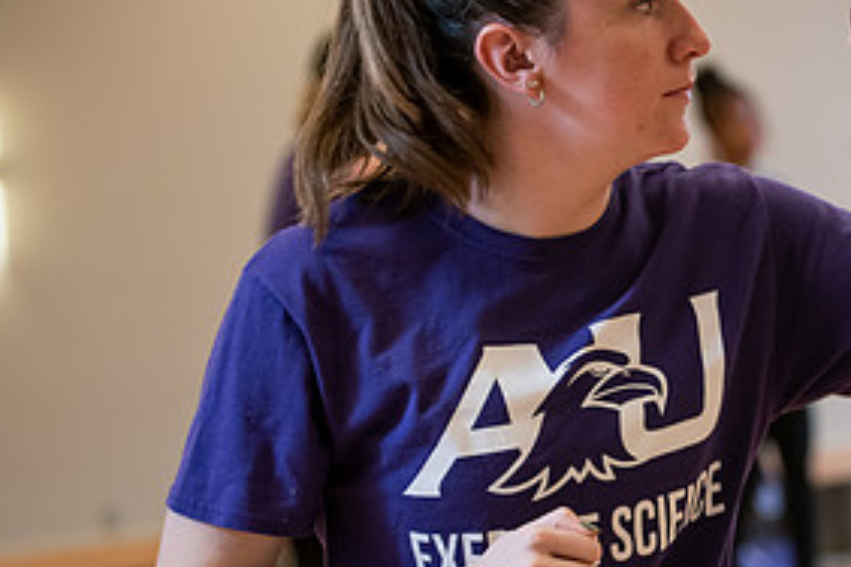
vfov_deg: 9.5
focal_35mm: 144
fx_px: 3404
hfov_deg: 14.1
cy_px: 403
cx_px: 833
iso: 1000
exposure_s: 1/200
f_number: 3.2
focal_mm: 70
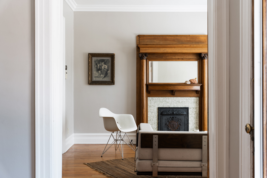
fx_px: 289
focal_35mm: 39
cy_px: 89
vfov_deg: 34.2
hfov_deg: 49.6
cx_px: 134
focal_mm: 39
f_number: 5.6
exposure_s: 1/8
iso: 100
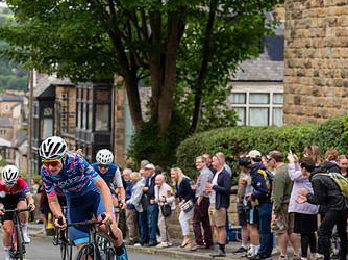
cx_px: 70
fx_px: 1175
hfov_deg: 16.7
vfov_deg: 12.6
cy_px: 131
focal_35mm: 117
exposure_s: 1/500
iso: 500
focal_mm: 70
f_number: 3.5
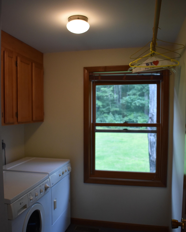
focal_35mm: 31
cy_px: 125
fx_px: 213
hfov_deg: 47.1
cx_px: 94
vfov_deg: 57.1
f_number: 3.5
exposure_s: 1/125
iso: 1400
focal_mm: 18
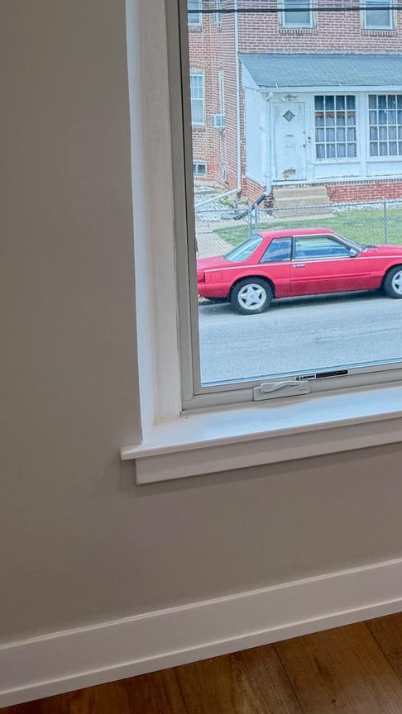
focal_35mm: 62
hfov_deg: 15.2
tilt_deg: -6.6
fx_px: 1175
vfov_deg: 33.0
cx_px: 833
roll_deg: -0.7
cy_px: 156
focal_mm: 6.76
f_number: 1.78
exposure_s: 1/200
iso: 80
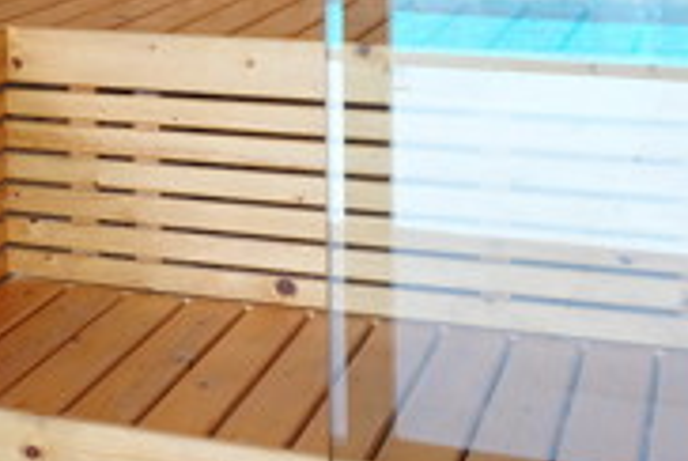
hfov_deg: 24.9
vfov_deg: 16.3
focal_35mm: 79
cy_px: -159
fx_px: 1512
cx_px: 72
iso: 400
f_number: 4
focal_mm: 16
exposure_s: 1/125
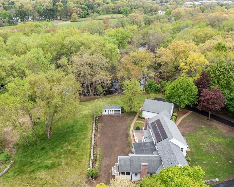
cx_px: 95
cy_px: 93
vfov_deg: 45.8
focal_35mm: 32
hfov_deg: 55.3
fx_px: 222
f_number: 4
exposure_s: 1/120
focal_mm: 10.26
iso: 100
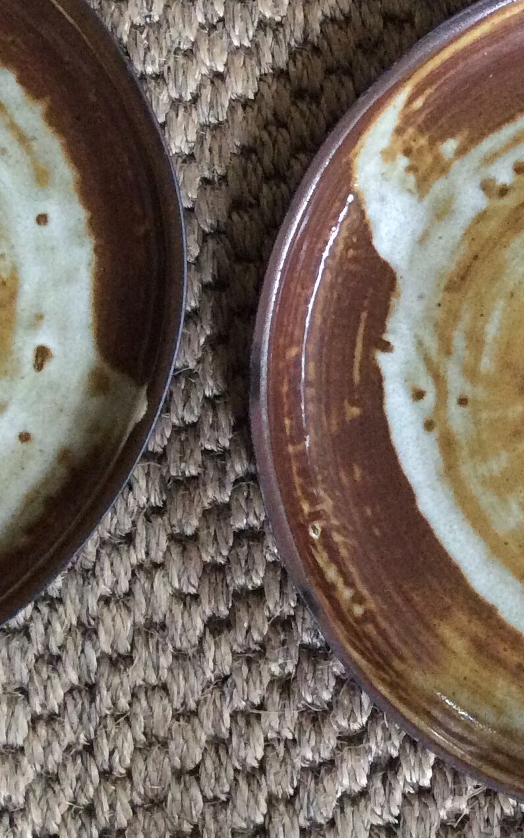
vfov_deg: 29.6
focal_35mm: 69
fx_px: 1577
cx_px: 543
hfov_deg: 18.3
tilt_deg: -81.9
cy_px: 284
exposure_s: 1/25
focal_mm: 3.3
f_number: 2.4
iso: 250
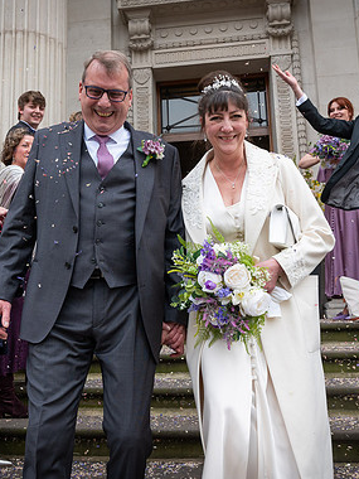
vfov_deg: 47.8
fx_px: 539
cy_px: 214
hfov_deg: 36.6
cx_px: 136
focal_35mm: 39
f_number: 8
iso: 500
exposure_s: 1/400
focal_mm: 24
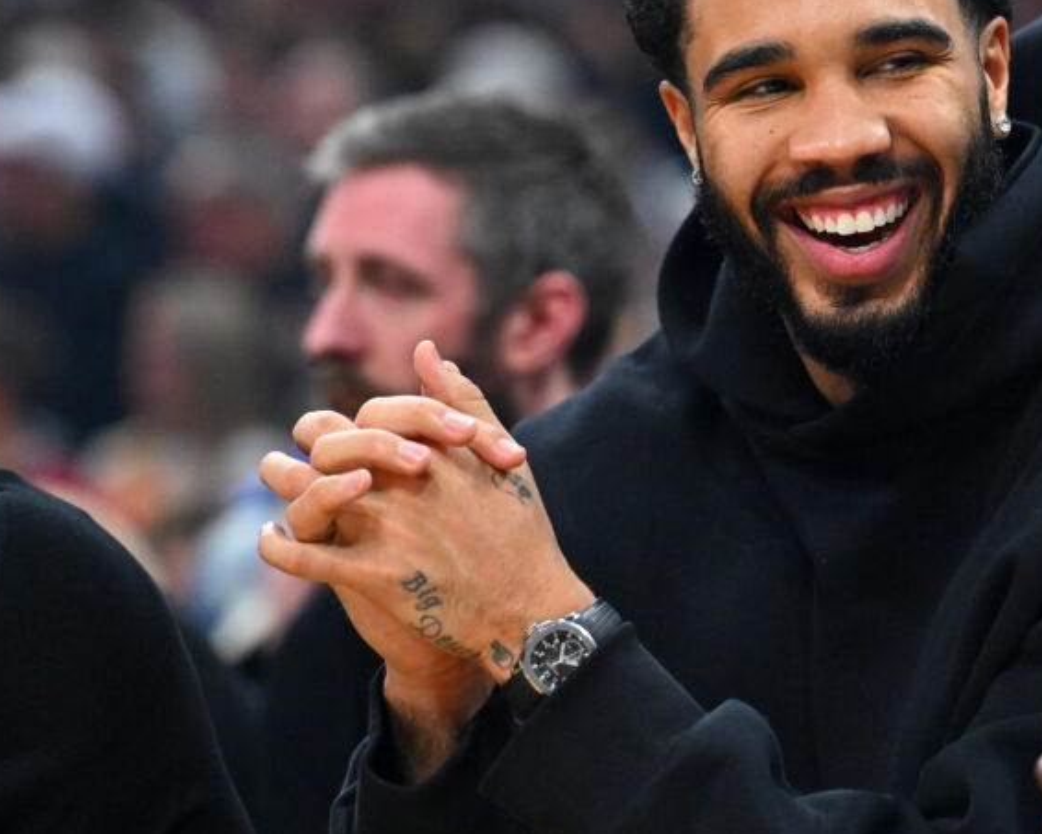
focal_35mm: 314
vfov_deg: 4.9
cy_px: 384
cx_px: 770
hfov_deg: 6.2
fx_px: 9685
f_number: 4
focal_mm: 185
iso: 5000
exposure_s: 1/1600
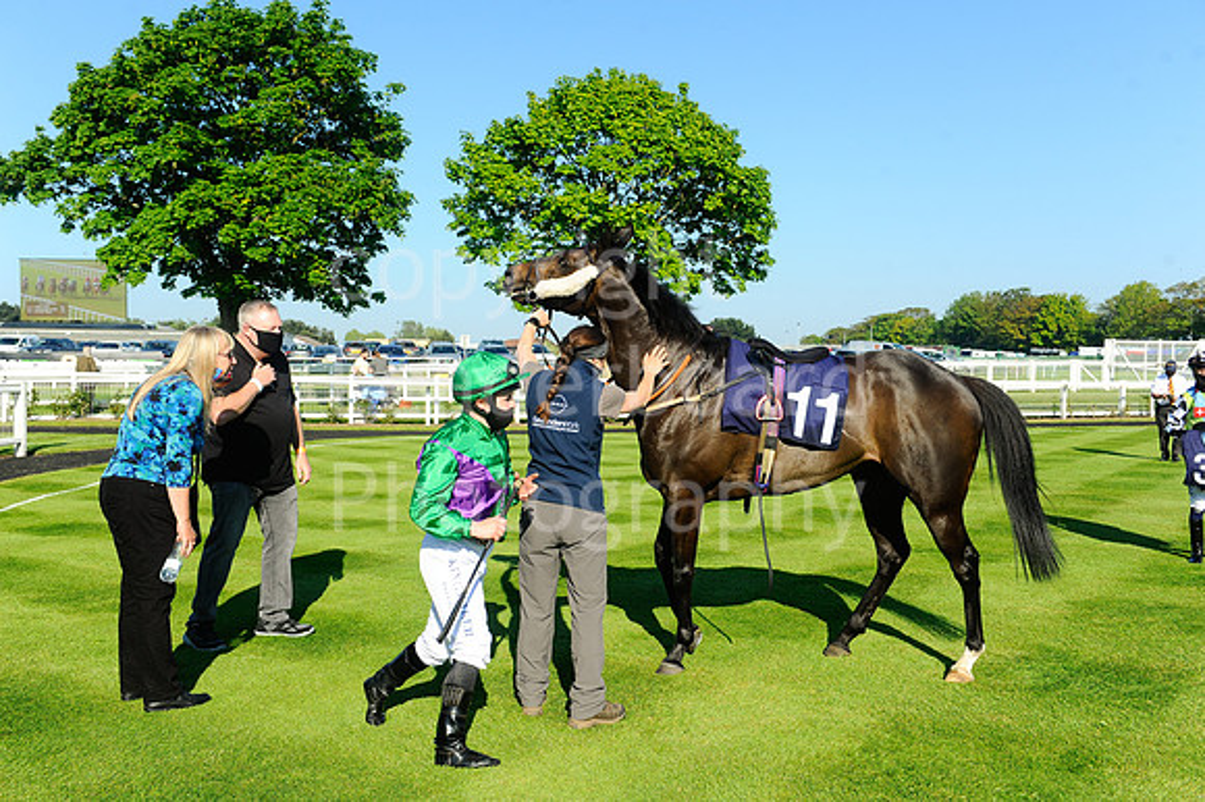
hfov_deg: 55.8
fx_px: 1137
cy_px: 401
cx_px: 602
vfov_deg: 38.8
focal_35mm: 34
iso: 400
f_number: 6.3
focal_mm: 34
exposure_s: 1/1000
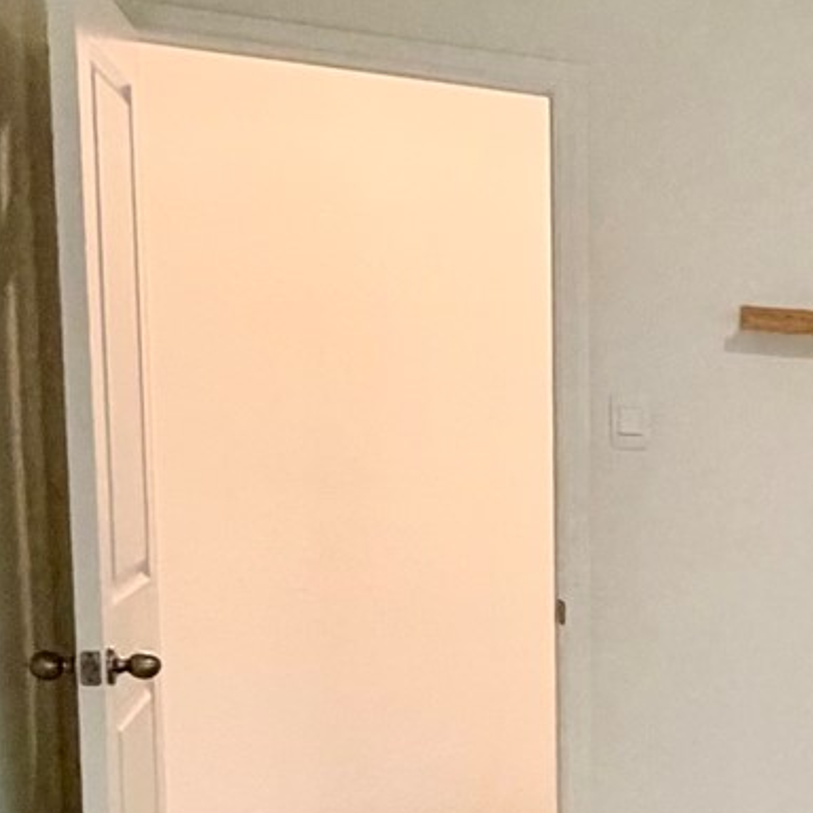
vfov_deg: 25.6
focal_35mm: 66
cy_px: 673
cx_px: 1438
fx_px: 1754
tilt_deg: -7.1
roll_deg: -3.9
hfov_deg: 19.7
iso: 400
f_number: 2.2
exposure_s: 1/60
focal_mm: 2.22
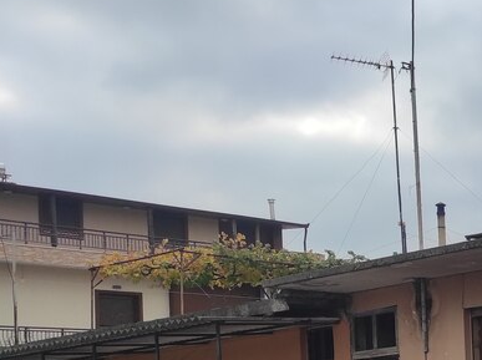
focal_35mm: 75
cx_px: 716
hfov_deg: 21.8
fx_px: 1043
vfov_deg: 19.1
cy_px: 343
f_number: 1.89
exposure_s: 1/1250
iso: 100
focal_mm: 5.43
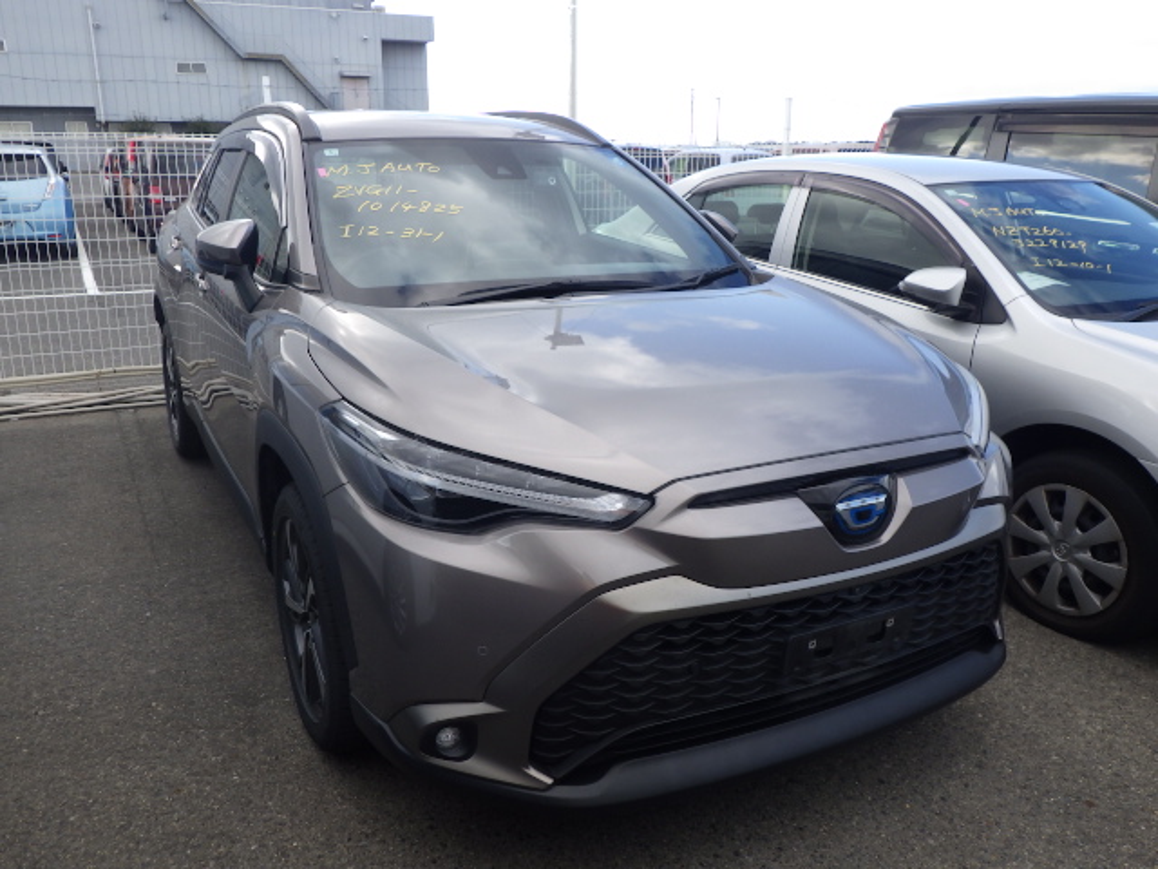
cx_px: 579
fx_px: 937
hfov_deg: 63.4
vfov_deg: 49.7
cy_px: 434
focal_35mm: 28
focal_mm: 5
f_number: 4.2
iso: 125
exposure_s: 1/250
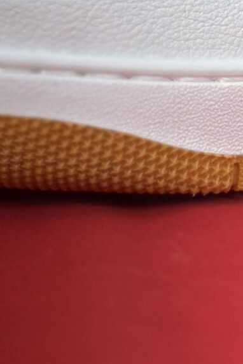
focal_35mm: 223
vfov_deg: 9.1
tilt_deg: -9.0
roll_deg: +0.4
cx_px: 112
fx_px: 2258
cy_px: -65
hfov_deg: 6.2
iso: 80
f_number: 1.78
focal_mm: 6.86
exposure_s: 1/422
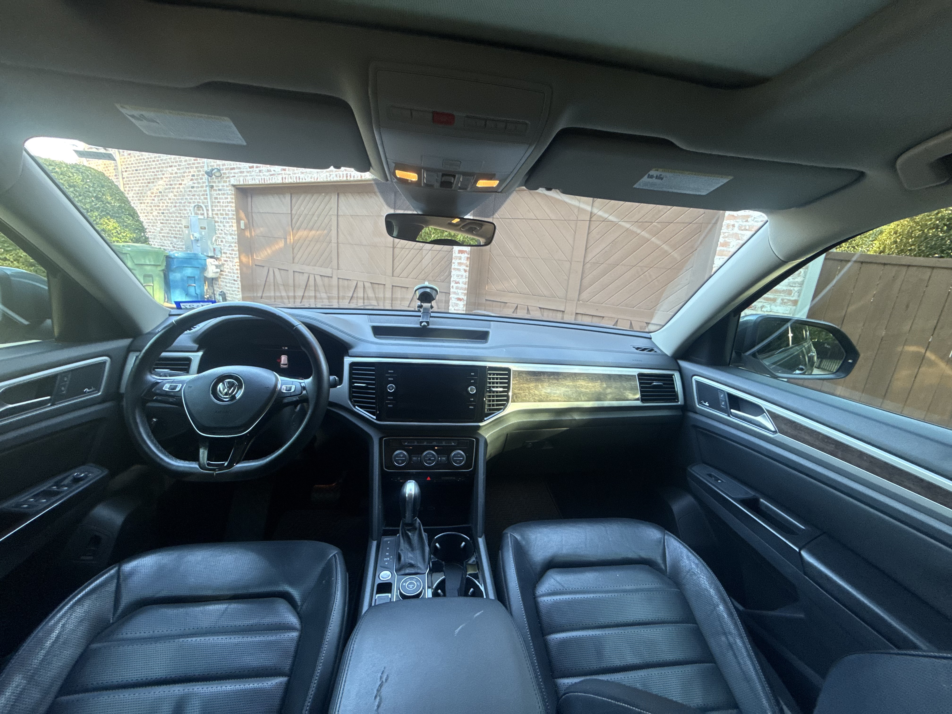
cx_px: 476
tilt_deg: -14.8
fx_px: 385
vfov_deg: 85.7
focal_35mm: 14
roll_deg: -5.4
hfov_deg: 102.1
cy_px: 357
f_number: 2.2
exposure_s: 1/99
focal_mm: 2.22
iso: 200
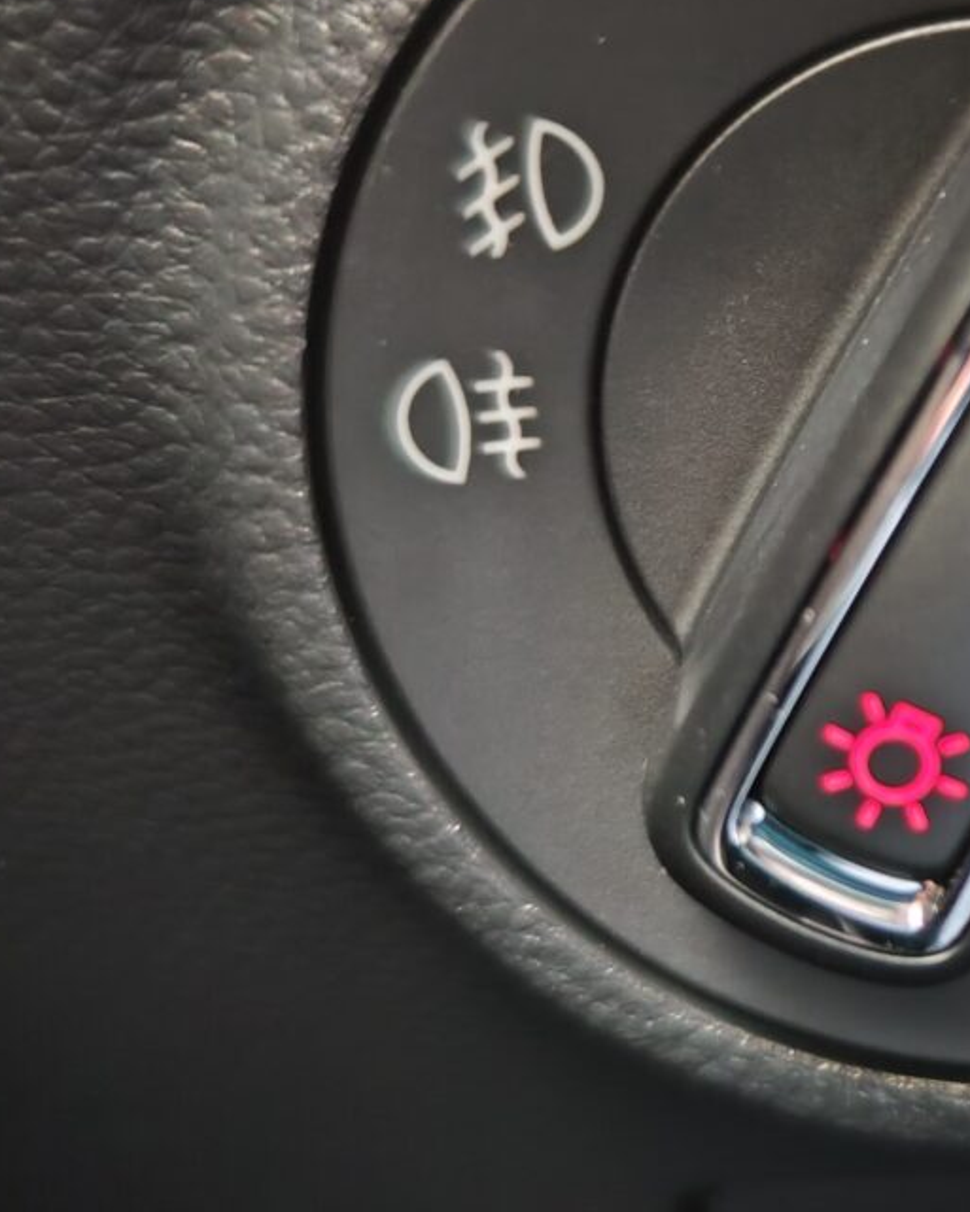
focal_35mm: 56
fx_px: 2009
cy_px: 501
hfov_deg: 24.8
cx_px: 1127
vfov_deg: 33.5
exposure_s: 1/20
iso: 12494
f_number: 1.69
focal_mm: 7.01
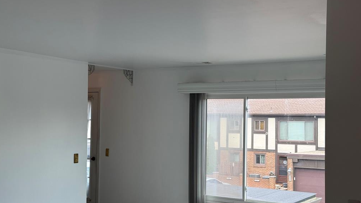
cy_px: 104
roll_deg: -1.1
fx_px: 507
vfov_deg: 22.6
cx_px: 179
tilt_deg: +0.6
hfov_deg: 39.2
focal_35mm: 53
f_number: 1.78
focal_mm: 6.76
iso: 64
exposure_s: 1/377
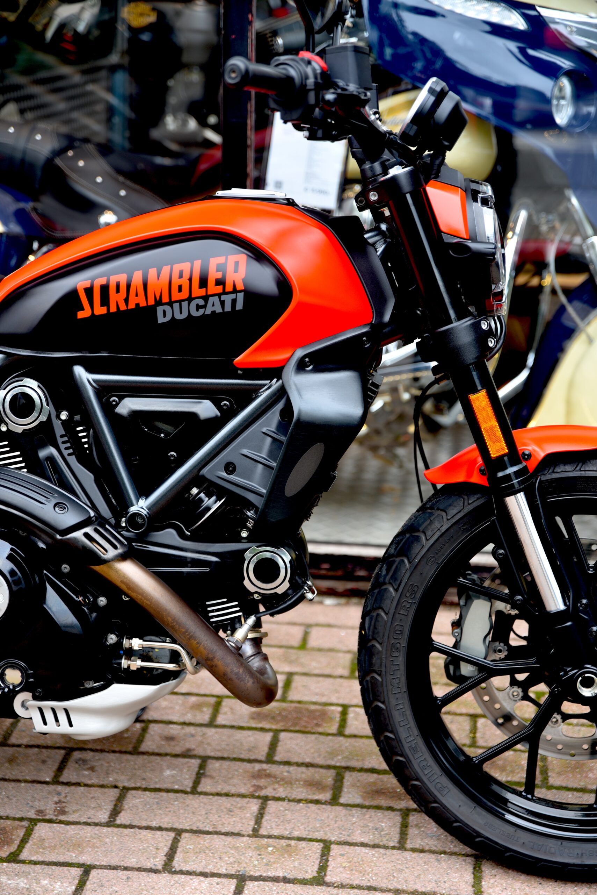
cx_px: 298
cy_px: 448
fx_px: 1739
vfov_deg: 28.8
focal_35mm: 70
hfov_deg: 19.5
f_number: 2.8
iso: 100
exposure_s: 1/50
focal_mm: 70
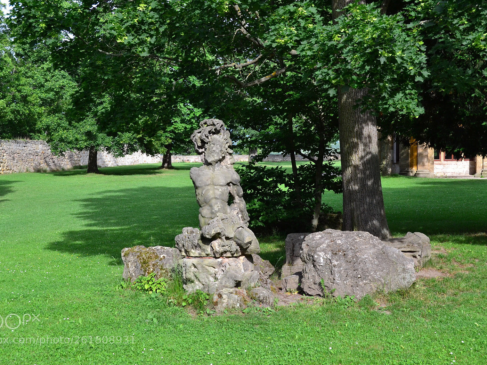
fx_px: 788
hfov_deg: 34.3
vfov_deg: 26.1
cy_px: 182
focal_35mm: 56
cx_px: 232
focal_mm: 34
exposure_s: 1/640
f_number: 7.1
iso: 800
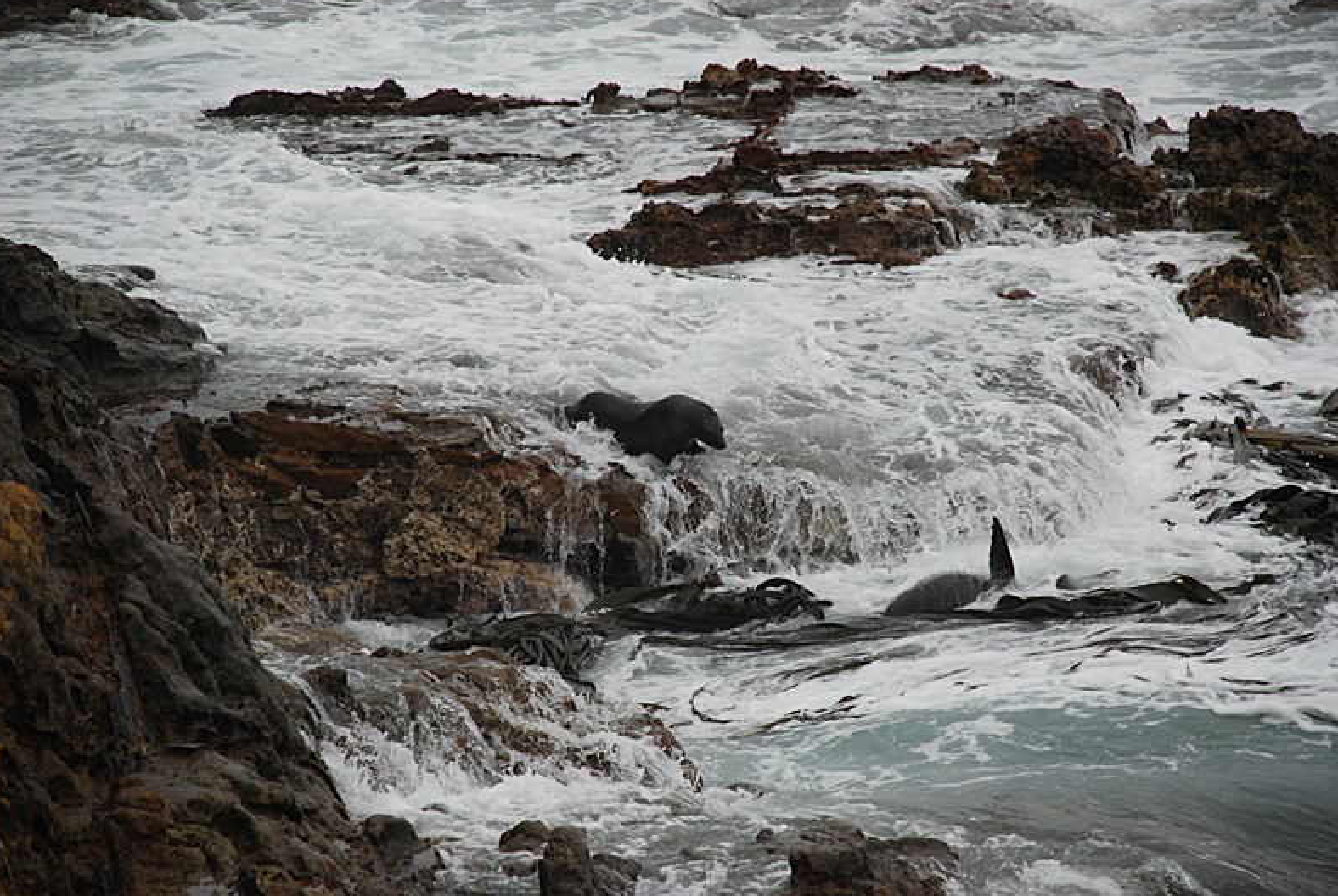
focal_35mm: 206
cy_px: 445
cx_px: 662
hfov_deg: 10.0
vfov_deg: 6.7
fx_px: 7649
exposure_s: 1/800
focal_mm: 135
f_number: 6.3
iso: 400
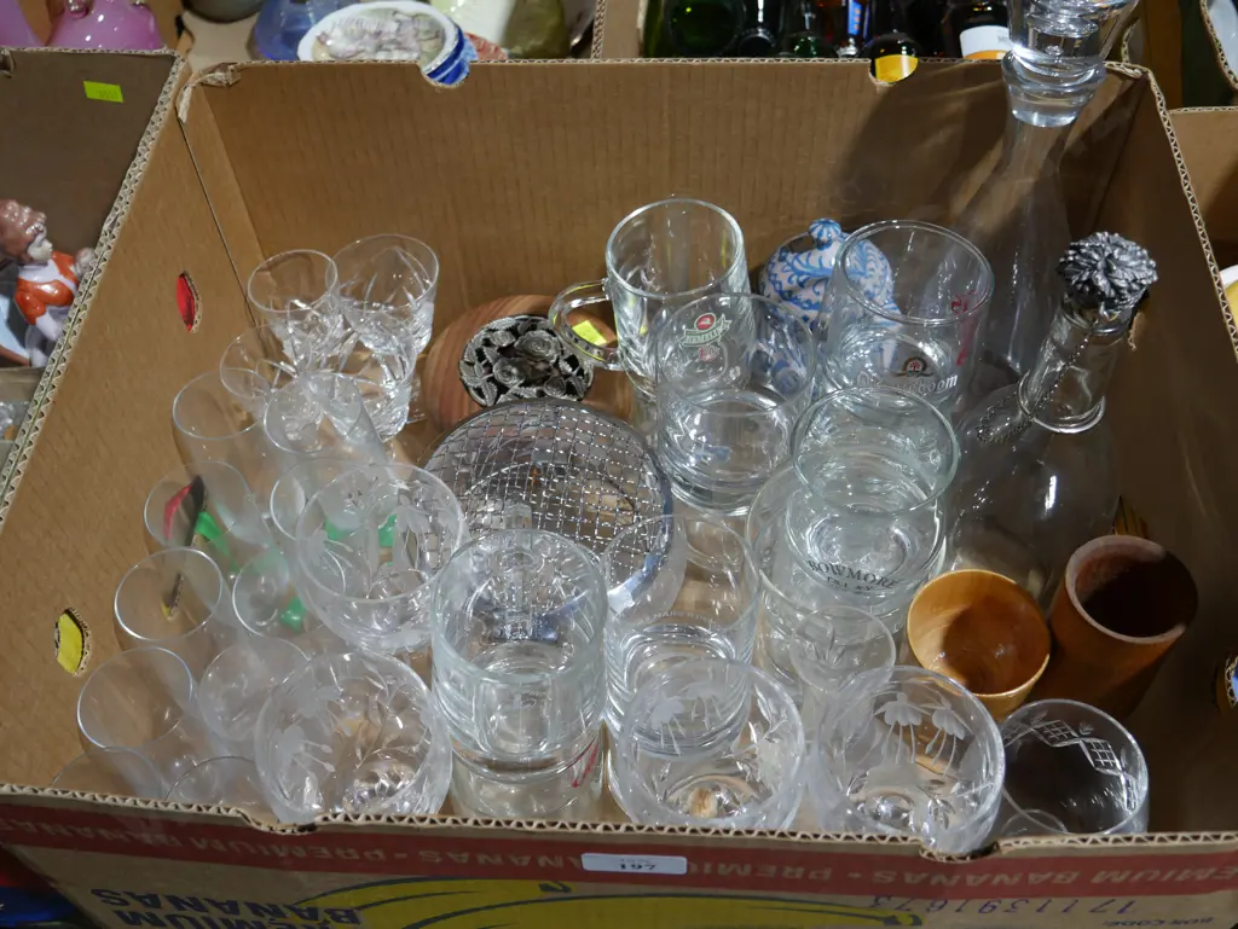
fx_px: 1288
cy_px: 464
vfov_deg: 39.7
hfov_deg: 51.3
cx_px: 619
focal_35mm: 36
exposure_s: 1/60
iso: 320
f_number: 4
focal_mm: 18
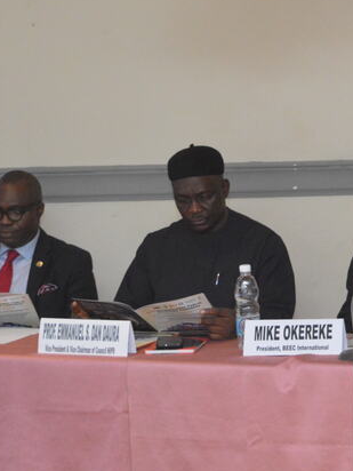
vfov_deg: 15.6
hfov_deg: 11.5
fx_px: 1713
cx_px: 414
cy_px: 178
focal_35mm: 126
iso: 3200
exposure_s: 1/125
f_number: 5
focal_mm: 40
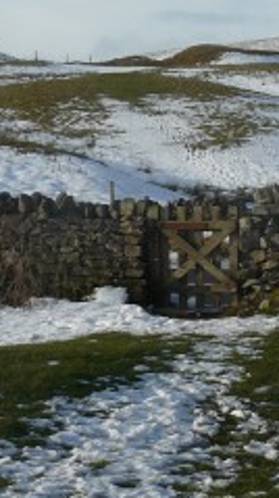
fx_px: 1661
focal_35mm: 126
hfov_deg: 8.8
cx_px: 654
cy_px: 83
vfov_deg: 16.9
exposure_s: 1/400
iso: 100
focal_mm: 6
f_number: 5.6
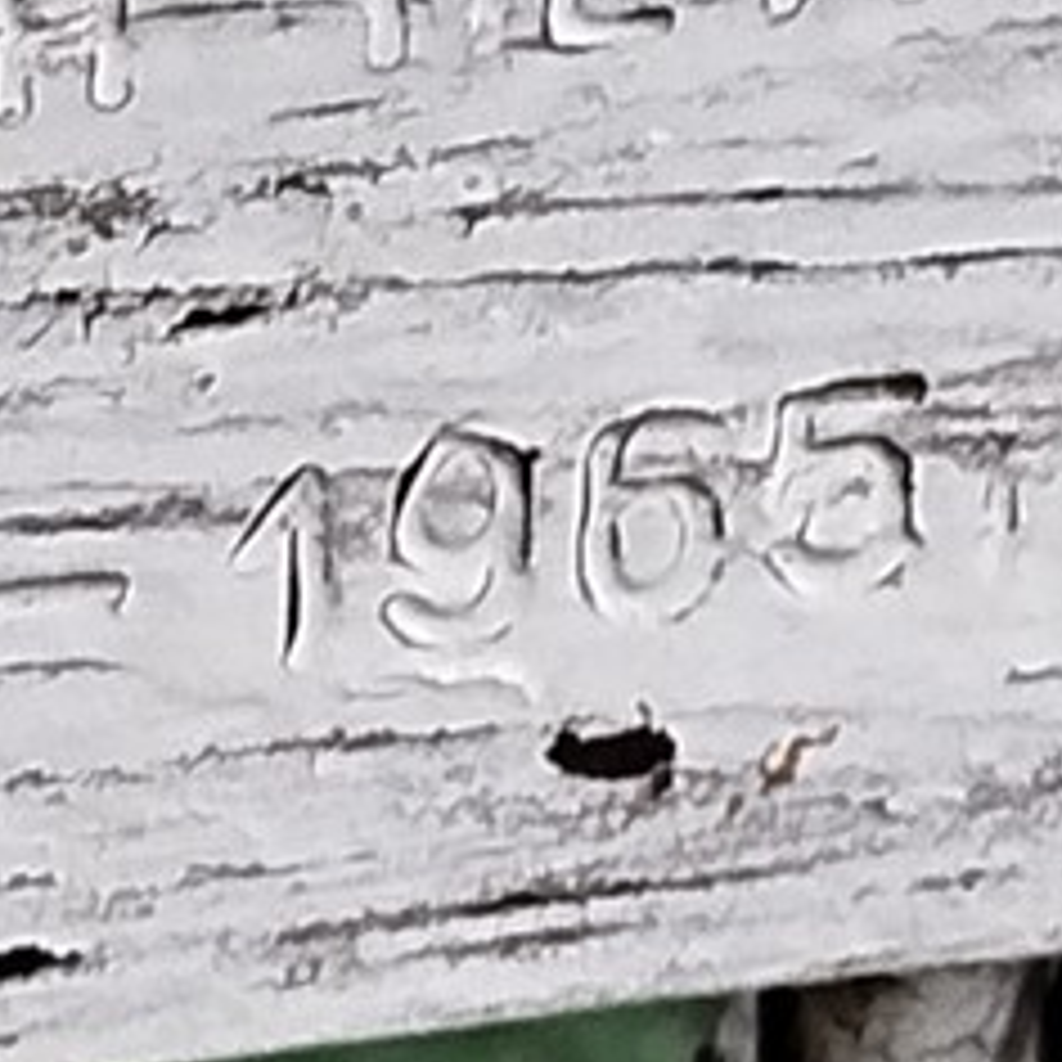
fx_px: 8990
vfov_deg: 6.7
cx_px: -234
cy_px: -18
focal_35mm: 259
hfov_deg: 6.7
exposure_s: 1/33
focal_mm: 5.31
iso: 800
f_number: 1.7
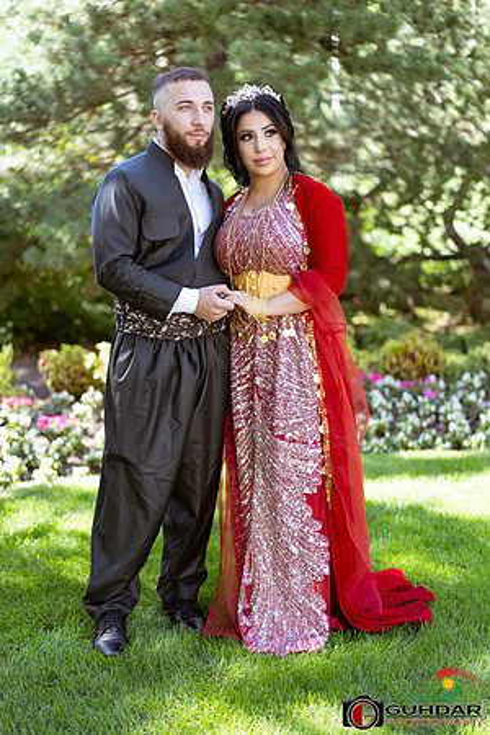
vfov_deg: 36.2
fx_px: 1123
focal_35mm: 55
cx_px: 245
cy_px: 368
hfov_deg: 24.6
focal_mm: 55
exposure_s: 1/250
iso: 100
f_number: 1.8
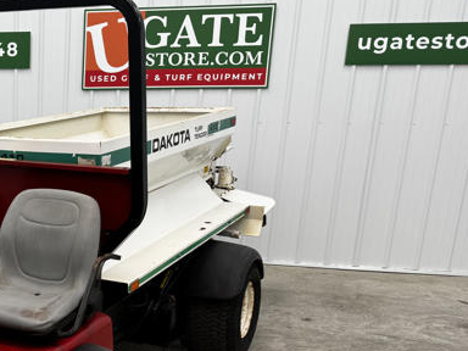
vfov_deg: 28.5
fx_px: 676
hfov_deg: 34.5
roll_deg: -0.1
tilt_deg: -17.3
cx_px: -6
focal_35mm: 50
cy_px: 282
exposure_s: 1/120
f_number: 1.78
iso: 64
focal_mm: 6.76
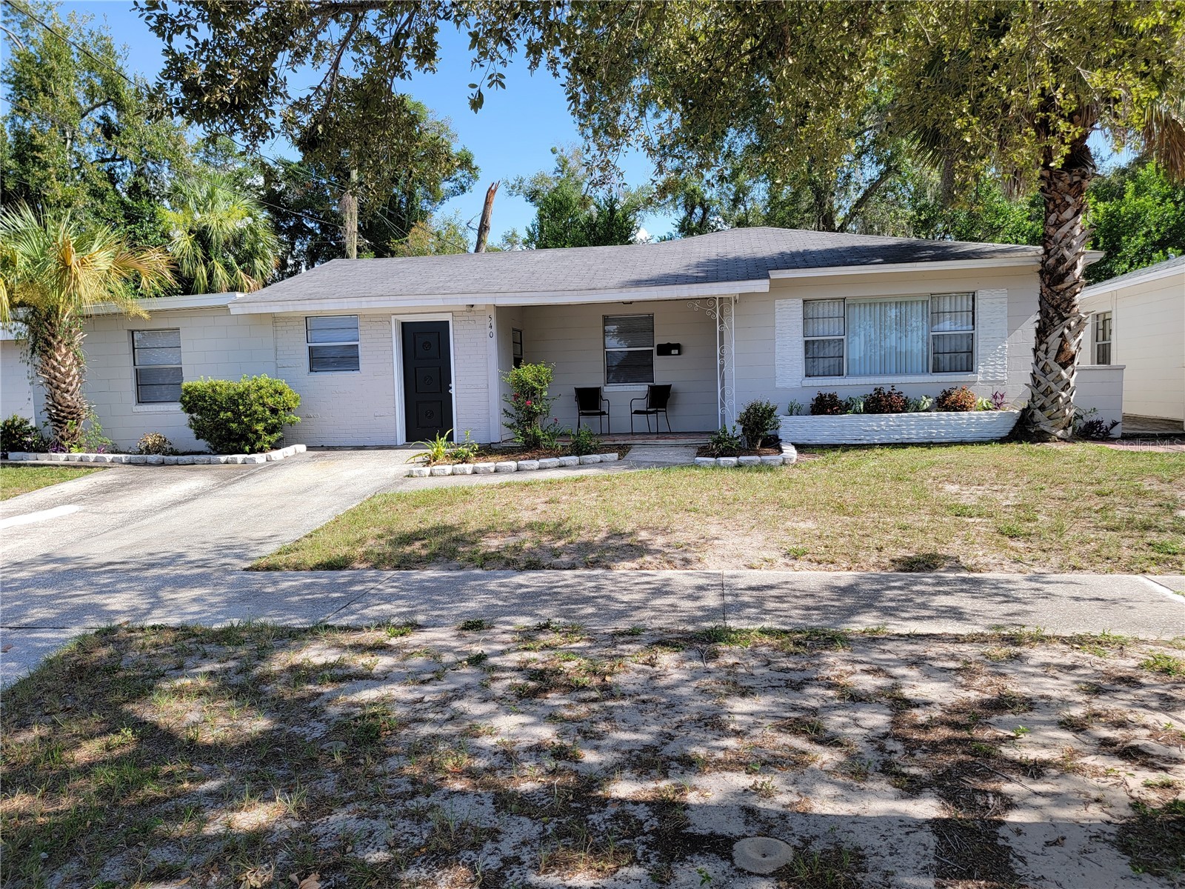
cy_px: 444
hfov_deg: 71.6
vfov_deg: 56.8
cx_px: 592
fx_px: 822
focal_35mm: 24
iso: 16
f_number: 1.8
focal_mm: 6.7
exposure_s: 1/412
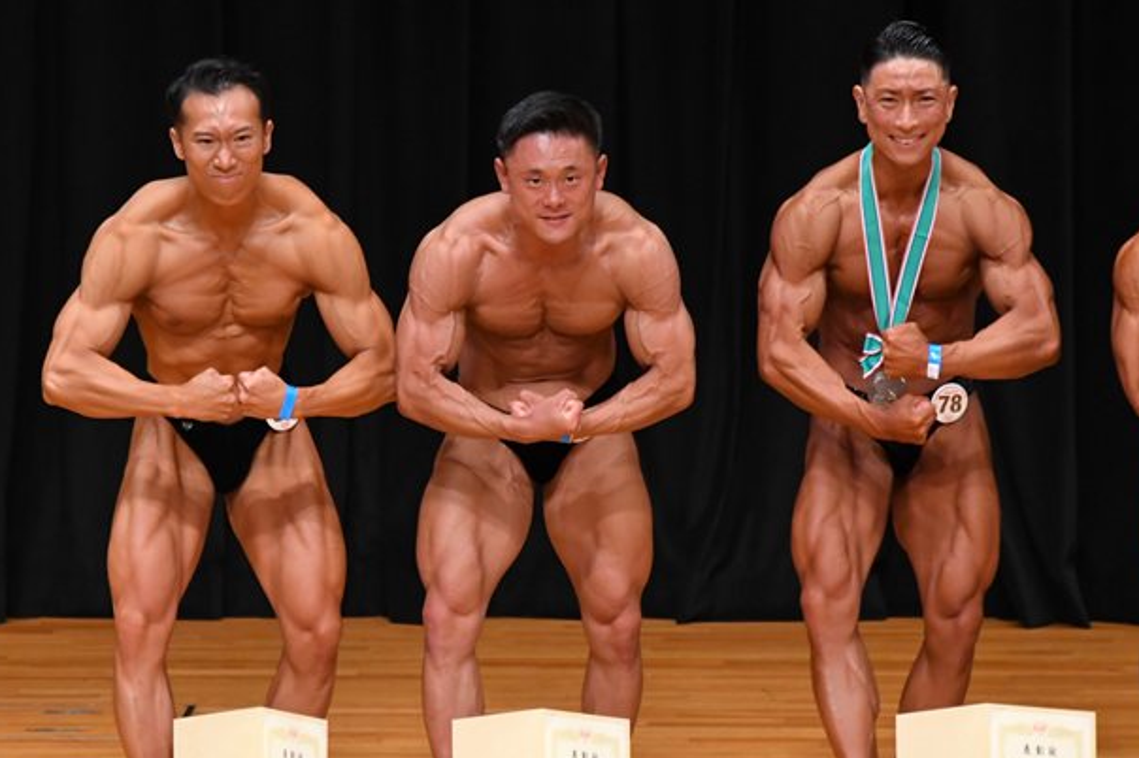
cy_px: 466
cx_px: 437
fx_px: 12775
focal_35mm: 404
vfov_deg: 3.4
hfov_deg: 5.1
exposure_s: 1/400
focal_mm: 210
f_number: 5.6
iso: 3200
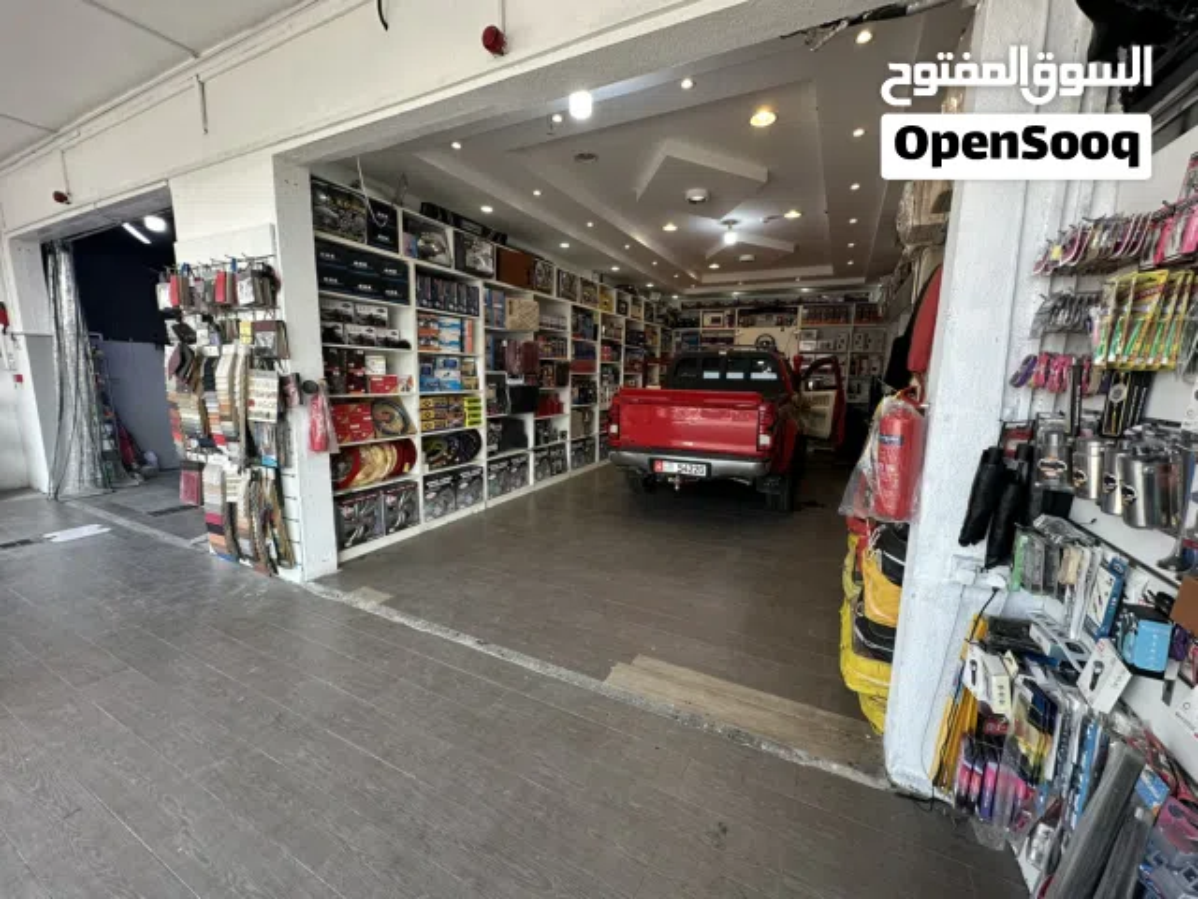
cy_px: 450
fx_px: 485
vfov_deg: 85.7
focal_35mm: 14
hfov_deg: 102.1
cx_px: 599
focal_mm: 2.22
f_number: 2.2
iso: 80
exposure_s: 1/99
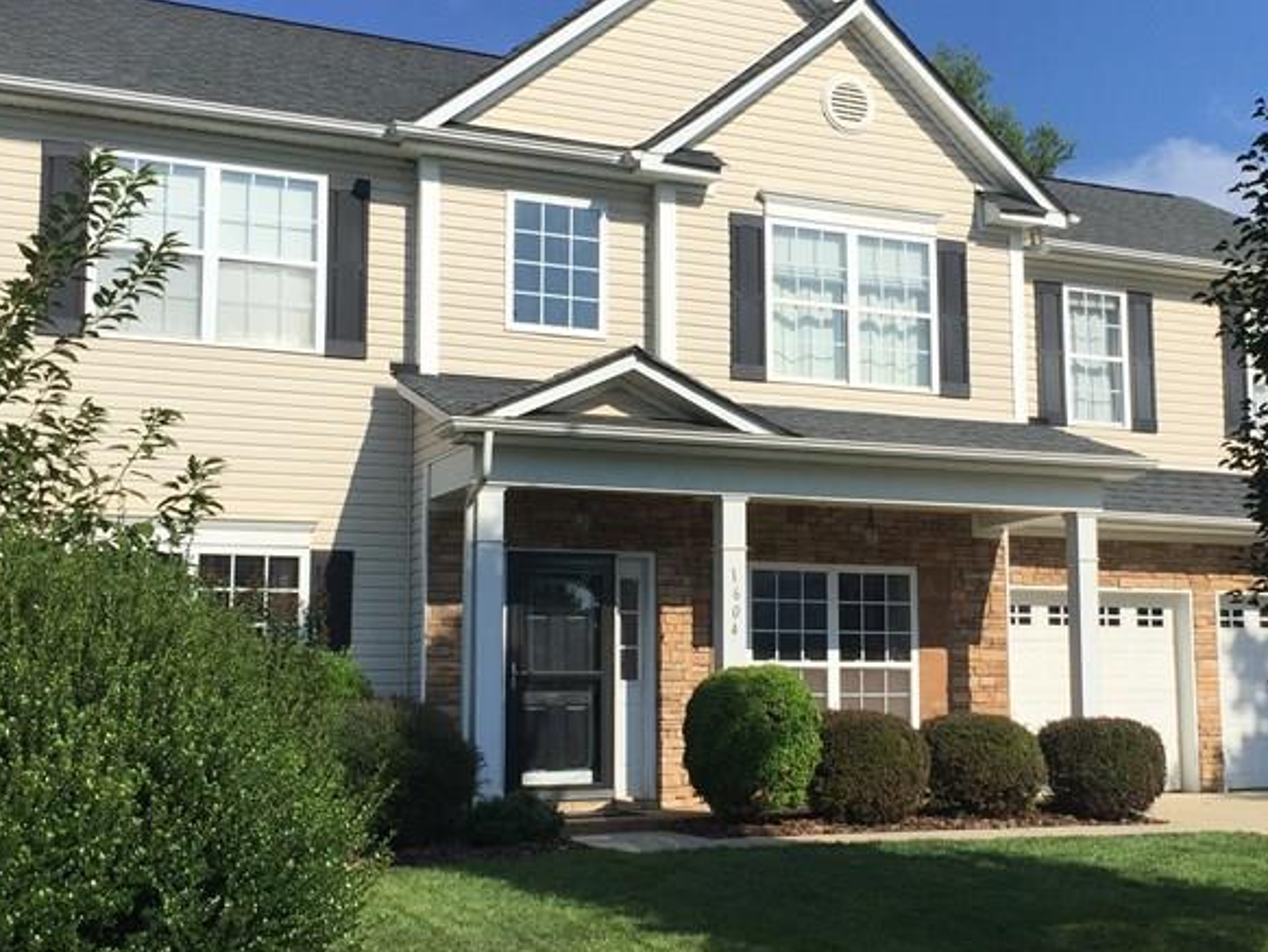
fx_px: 1869
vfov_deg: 28.6
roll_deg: -0.5
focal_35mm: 51
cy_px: 453
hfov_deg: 37.1
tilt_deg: +8.4
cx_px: 850
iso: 32
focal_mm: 4.15
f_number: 2.2
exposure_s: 1/3300
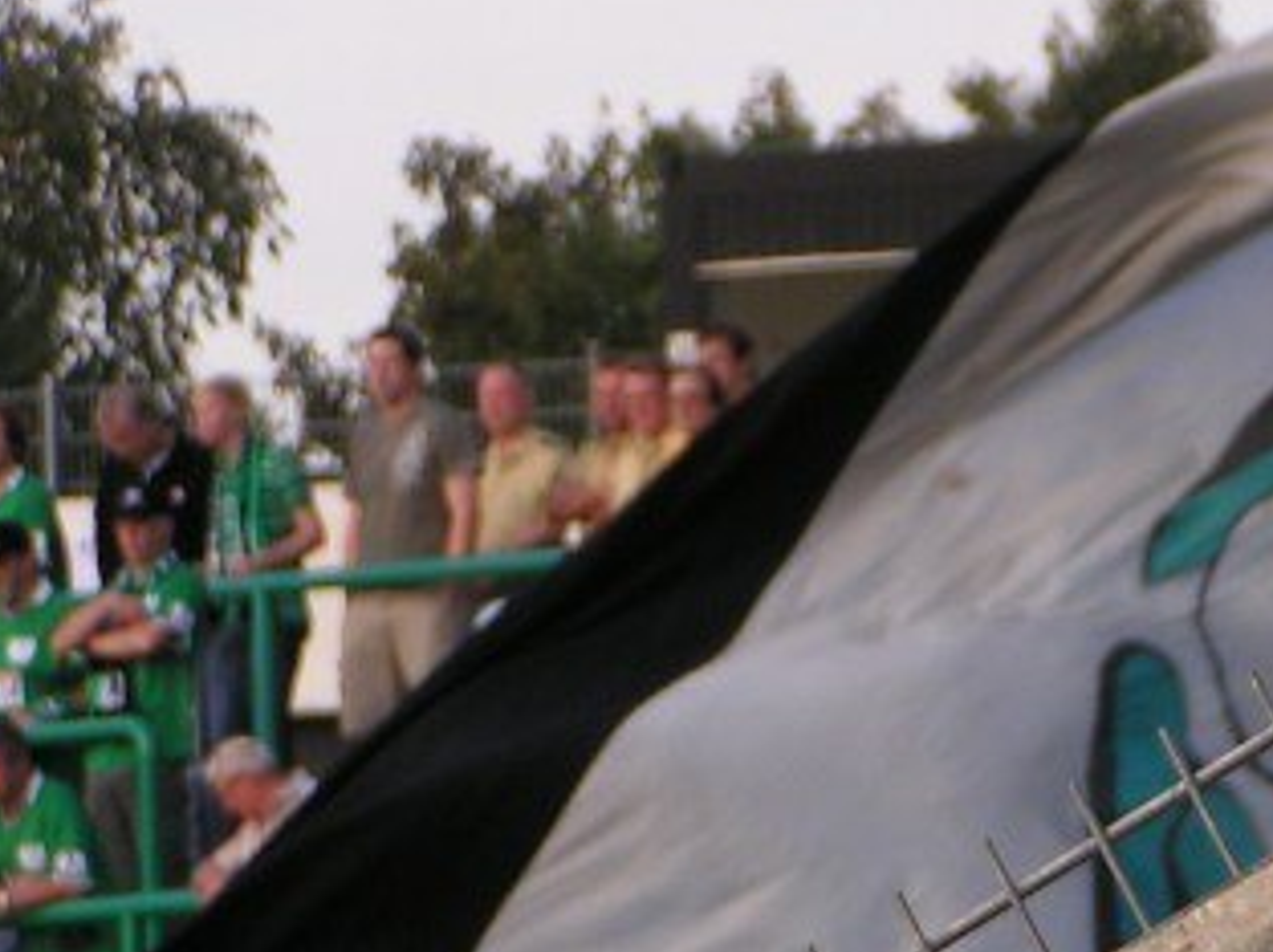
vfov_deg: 4.3
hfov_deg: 5.7
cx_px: 1476
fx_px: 12783
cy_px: 968
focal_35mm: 348
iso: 50
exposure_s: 1/250
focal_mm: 20.9
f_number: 3.5
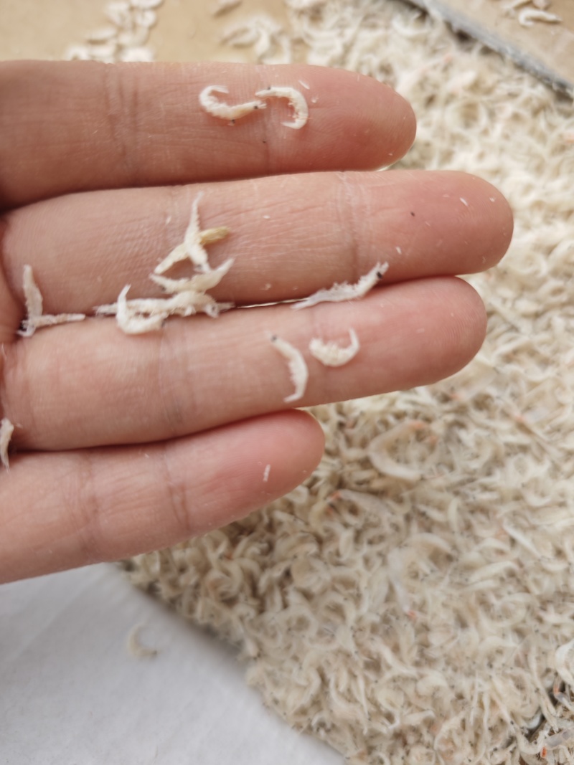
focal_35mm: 23
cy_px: 382
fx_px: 509
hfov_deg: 58.9
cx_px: 287
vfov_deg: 73.9
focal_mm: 6.55
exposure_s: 1/297
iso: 50
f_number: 1.6
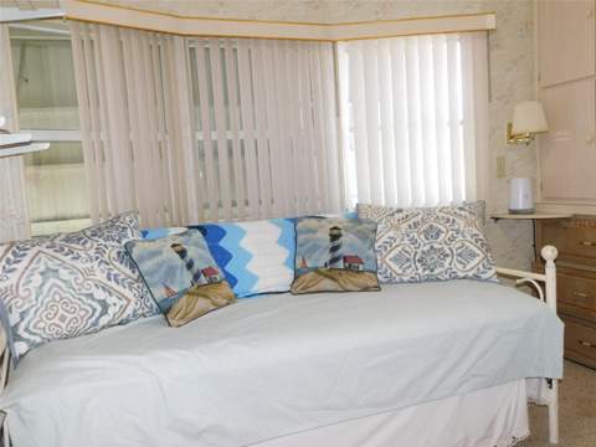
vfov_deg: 46.8
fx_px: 517
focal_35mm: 30
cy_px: 224
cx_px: 298
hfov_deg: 60.0
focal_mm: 5.3
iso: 200
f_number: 3.2
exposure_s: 1/30
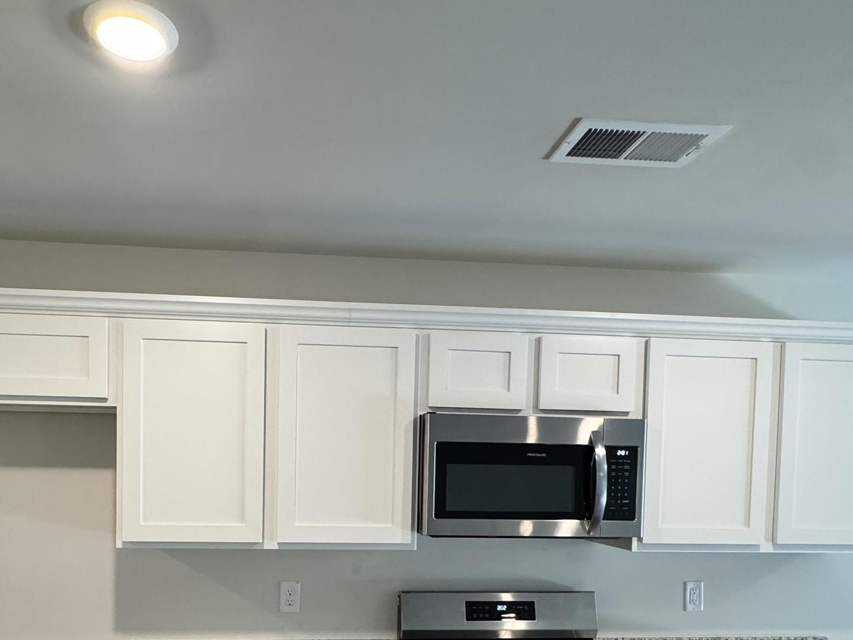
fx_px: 665
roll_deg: -0.9
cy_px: 498
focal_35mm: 27
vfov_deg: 48.9
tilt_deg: -1.5
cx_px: 341
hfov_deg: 64.7
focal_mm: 2.22
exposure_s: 1/120
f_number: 2.2
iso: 320
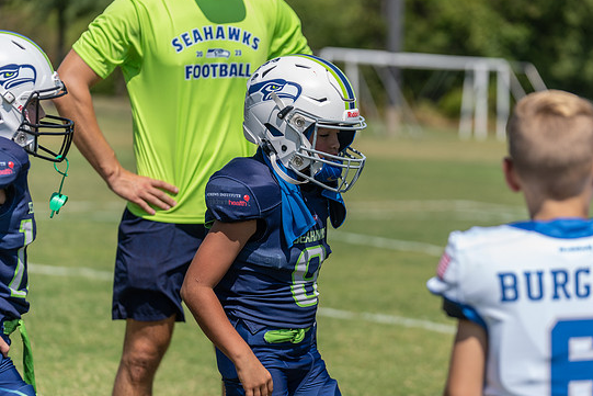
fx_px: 2208
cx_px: 309
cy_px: 196
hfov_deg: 15.3
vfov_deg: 10.2
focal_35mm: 134
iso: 80
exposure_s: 1/1250
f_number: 3.5
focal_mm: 125
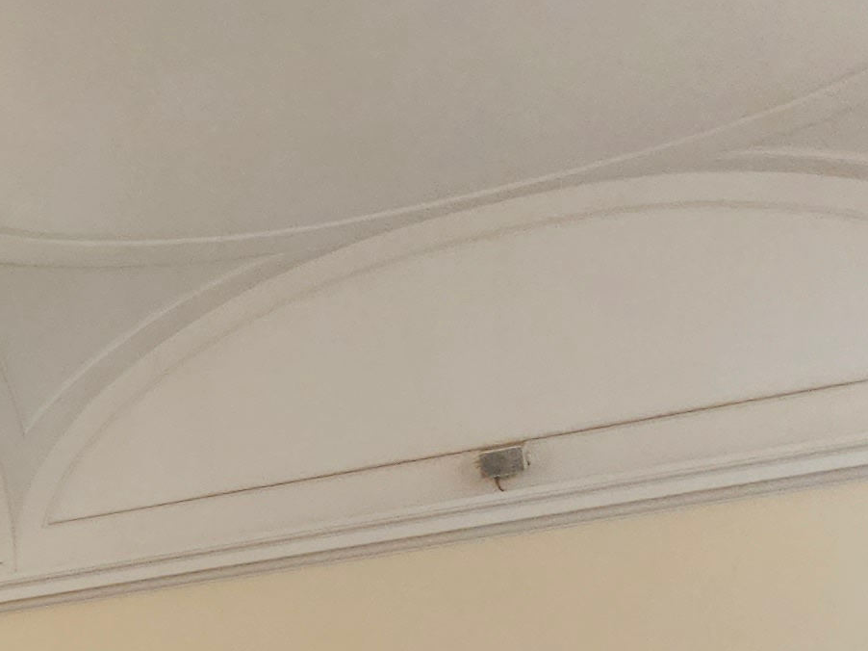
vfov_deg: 13.3
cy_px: 1103
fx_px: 2557
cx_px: -978
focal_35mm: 102
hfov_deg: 14.9
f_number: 1.7
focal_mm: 6.3
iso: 400
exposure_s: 1/120
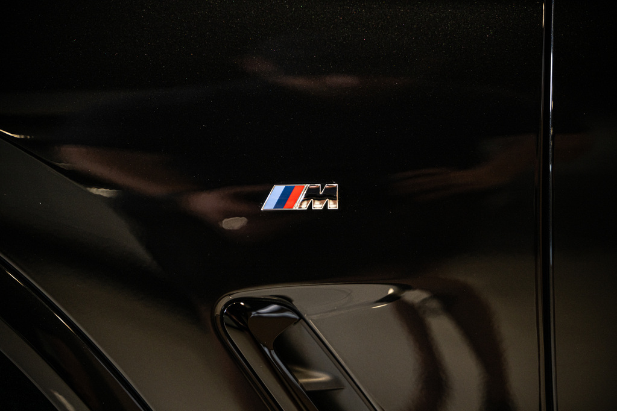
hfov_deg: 27.0
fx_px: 1285
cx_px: 308
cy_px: 206
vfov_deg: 18.2
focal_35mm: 75
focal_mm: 75
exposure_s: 1/160
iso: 400
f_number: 2.8
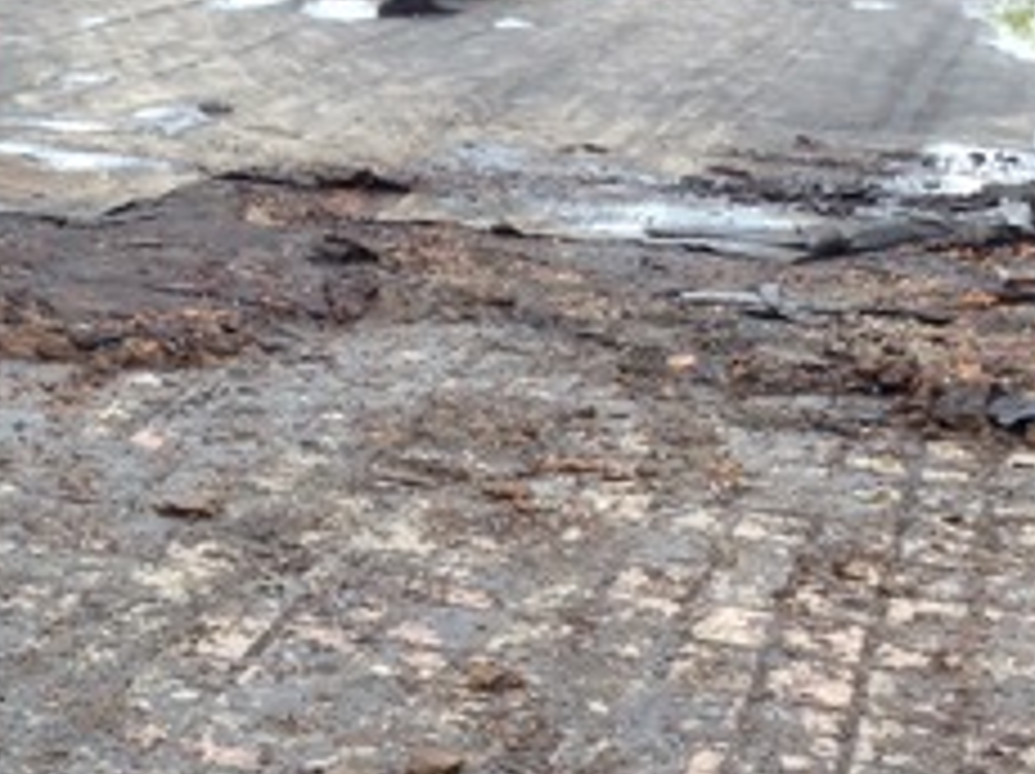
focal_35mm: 92
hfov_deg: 21.2
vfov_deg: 15.8
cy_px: 734
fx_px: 2748
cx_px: 310
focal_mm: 4.13
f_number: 2.4
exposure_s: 1/247
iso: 50
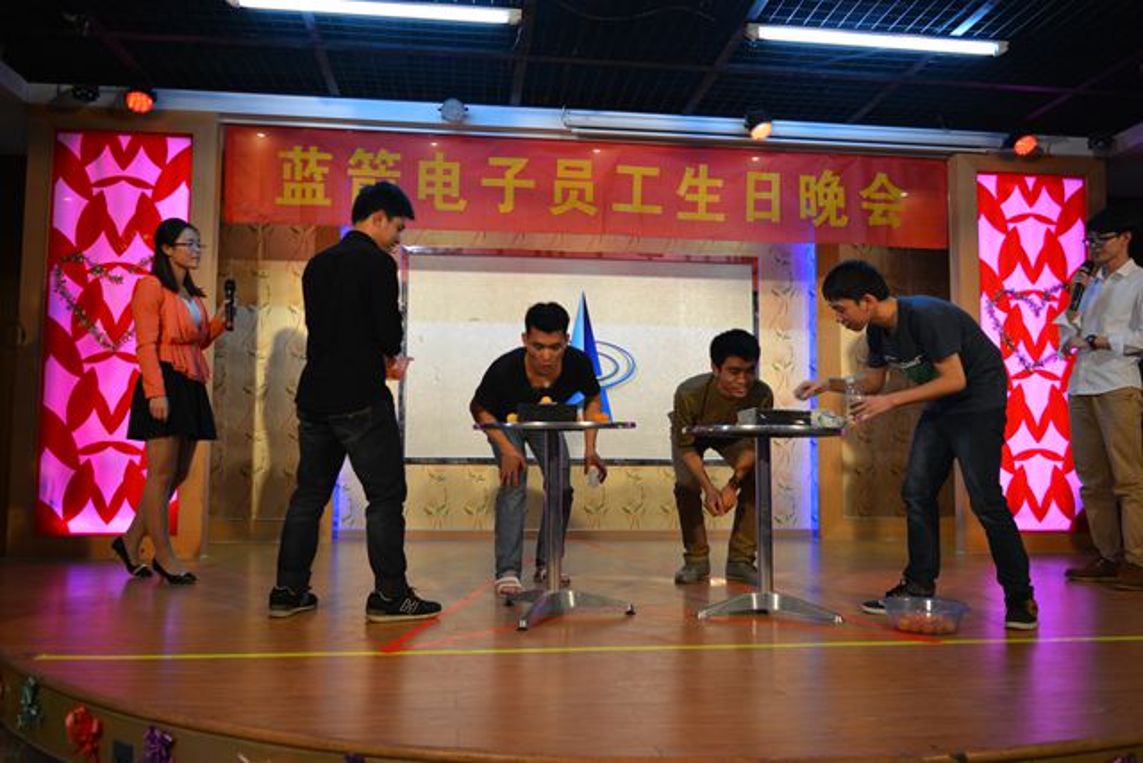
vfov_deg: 48.0
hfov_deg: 67.4
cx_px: 572
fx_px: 857
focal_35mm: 27
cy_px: 382
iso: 720
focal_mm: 18
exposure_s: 1/60
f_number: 4
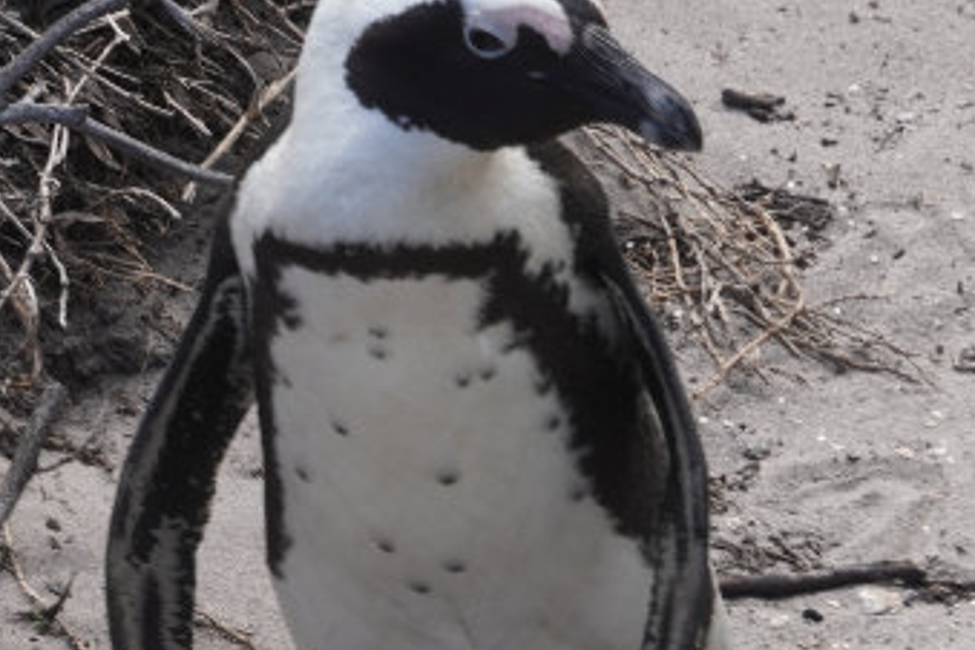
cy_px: 582
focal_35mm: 435
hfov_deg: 4.7
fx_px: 11785
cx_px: 112
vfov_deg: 3.2
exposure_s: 1/160
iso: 250
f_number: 13
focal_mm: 123
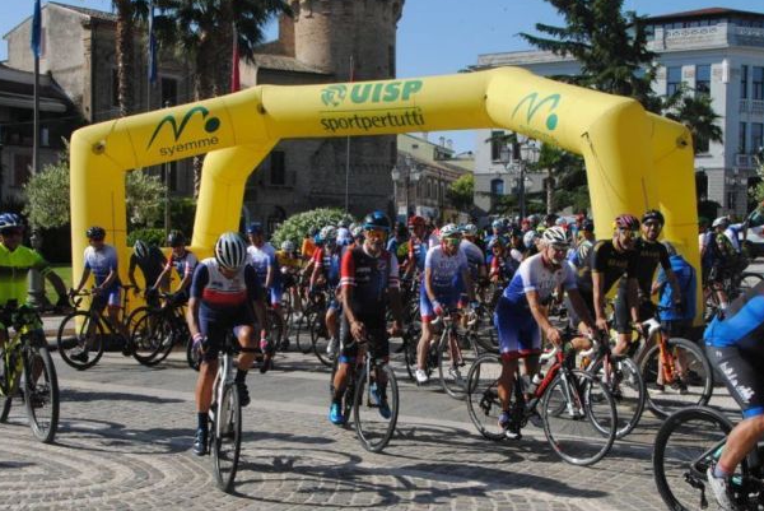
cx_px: 416
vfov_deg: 28.1
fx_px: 1019
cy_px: 303
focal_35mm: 48
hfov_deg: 41.0
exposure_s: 1/500
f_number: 11
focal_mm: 24
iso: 400
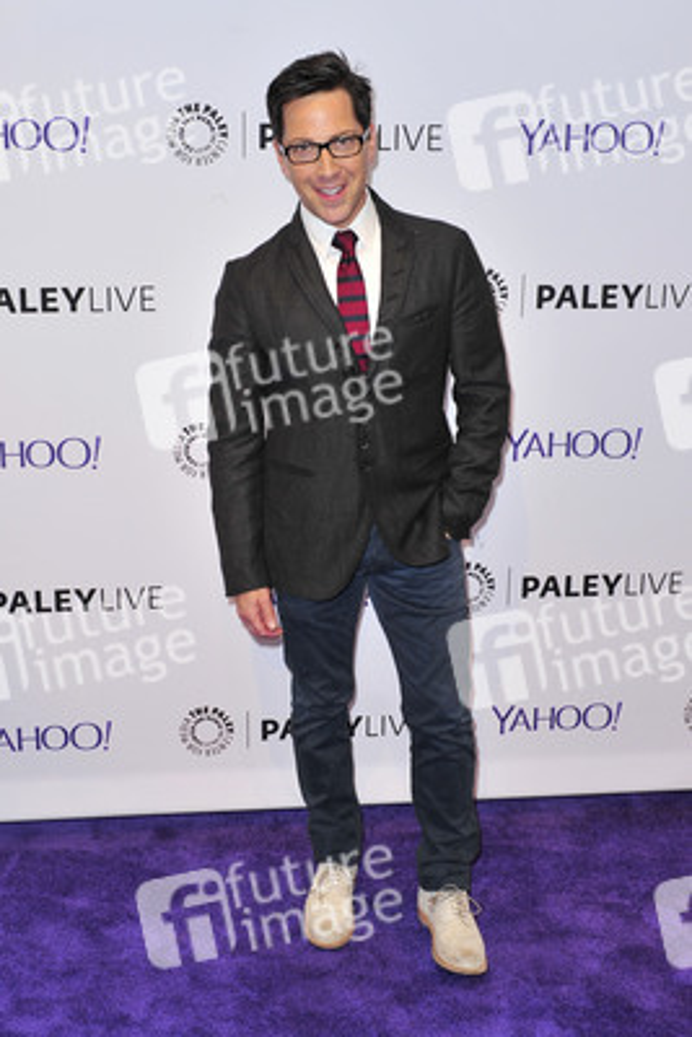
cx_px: 346
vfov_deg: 58.7
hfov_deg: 41.1
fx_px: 922
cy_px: 518
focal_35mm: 32
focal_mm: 32
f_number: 4
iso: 400
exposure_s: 1/320
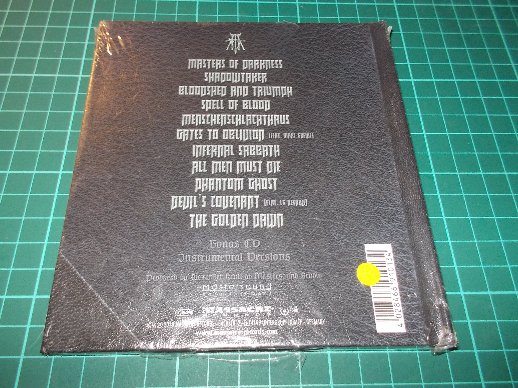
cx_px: 259
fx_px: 434
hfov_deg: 61.7
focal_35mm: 29
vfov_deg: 48.2
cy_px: 194
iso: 200
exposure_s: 1/30
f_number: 3.3
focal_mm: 4.1
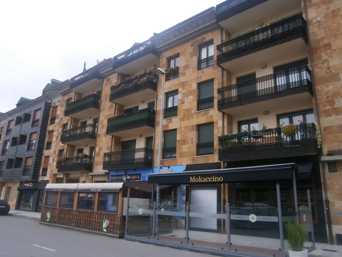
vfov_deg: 53.1
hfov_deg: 67.3
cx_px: 171
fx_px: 257
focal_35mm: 26
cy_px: 128
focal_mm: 4.7
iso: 80
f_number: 2.8
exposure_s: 1/160
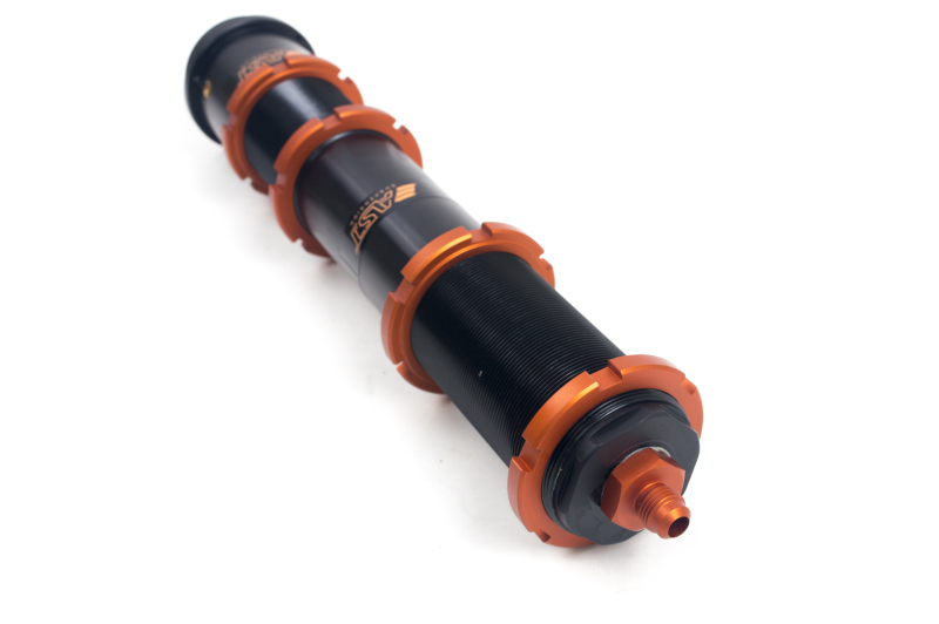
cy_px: 312
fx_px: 1329
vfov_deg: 26.4
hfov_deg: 38.9
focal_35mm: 51
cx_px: 470
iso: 100
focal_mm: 34
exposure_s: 1/30
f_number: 9
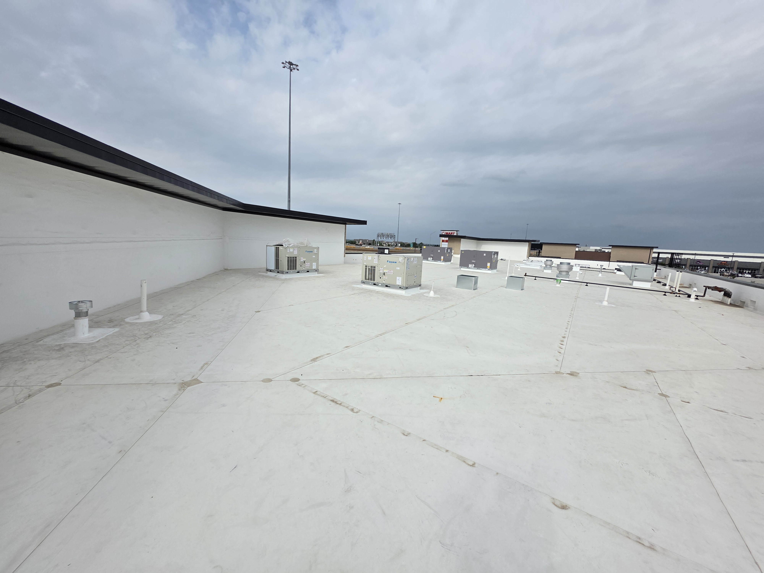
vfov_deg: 89.9
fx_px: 287
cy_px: 286
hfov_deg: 106.2
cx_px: 382
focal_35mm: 13
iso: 40
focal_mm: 2.2
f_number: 1.9
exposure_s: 1/3399
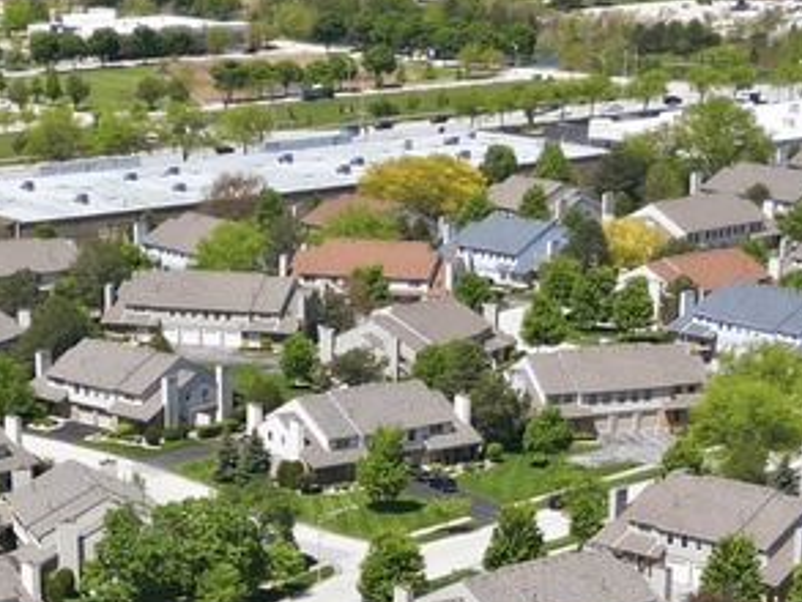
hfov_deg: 16.6
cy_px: 802
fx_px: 2735
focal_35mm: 118
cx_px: 252
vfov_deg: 12.2
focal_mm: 6.7
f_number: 1.7
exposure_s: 1/2500
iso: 110
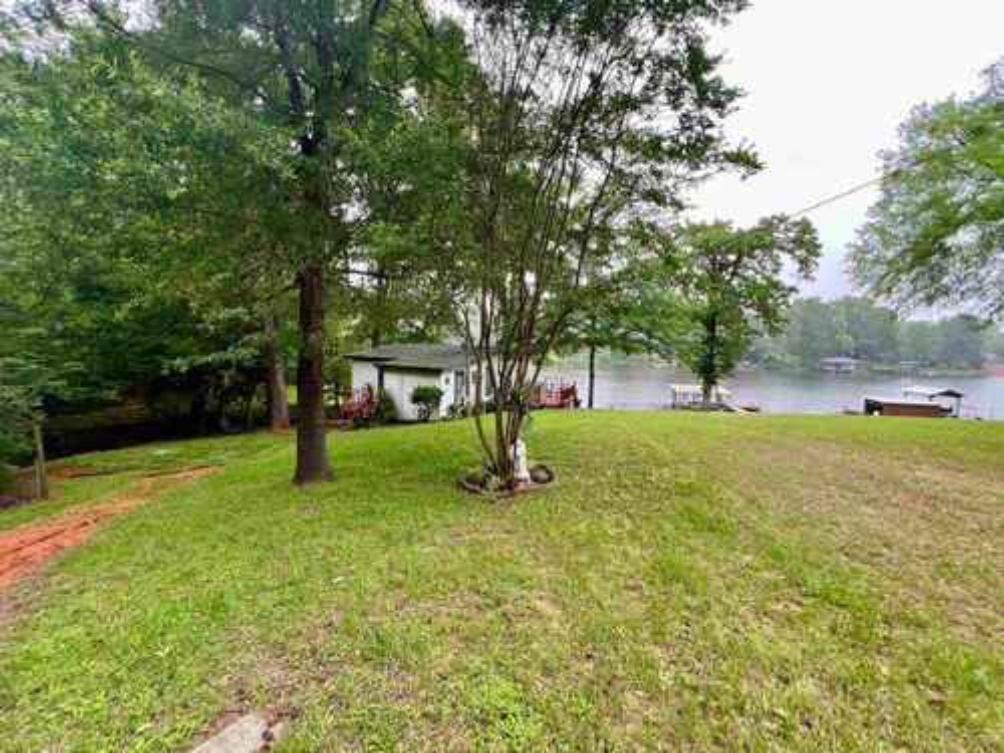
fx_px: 377
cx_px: 502
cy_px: 376
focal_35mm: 13
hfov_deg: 106.2
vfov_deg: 89.9
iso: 50
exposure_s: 1/99
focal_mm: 1.57
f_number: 1.8
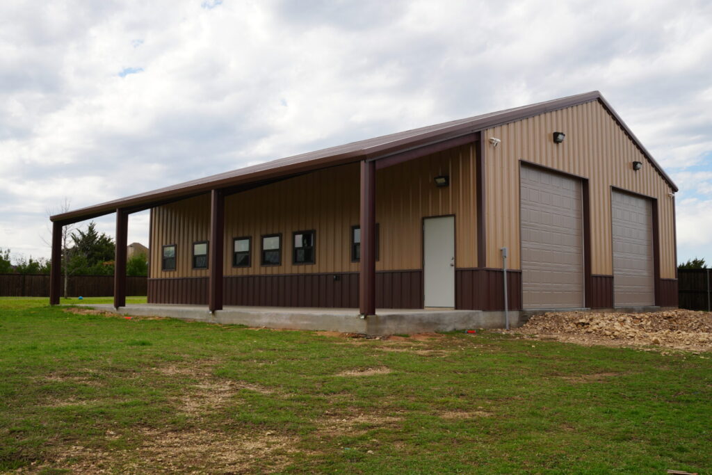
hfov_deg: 56.4
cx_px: 356
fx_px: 665
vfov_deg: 39.3
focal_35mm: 34
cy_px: 238
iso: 100
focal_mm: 22.4
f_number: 9
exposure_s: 1/125
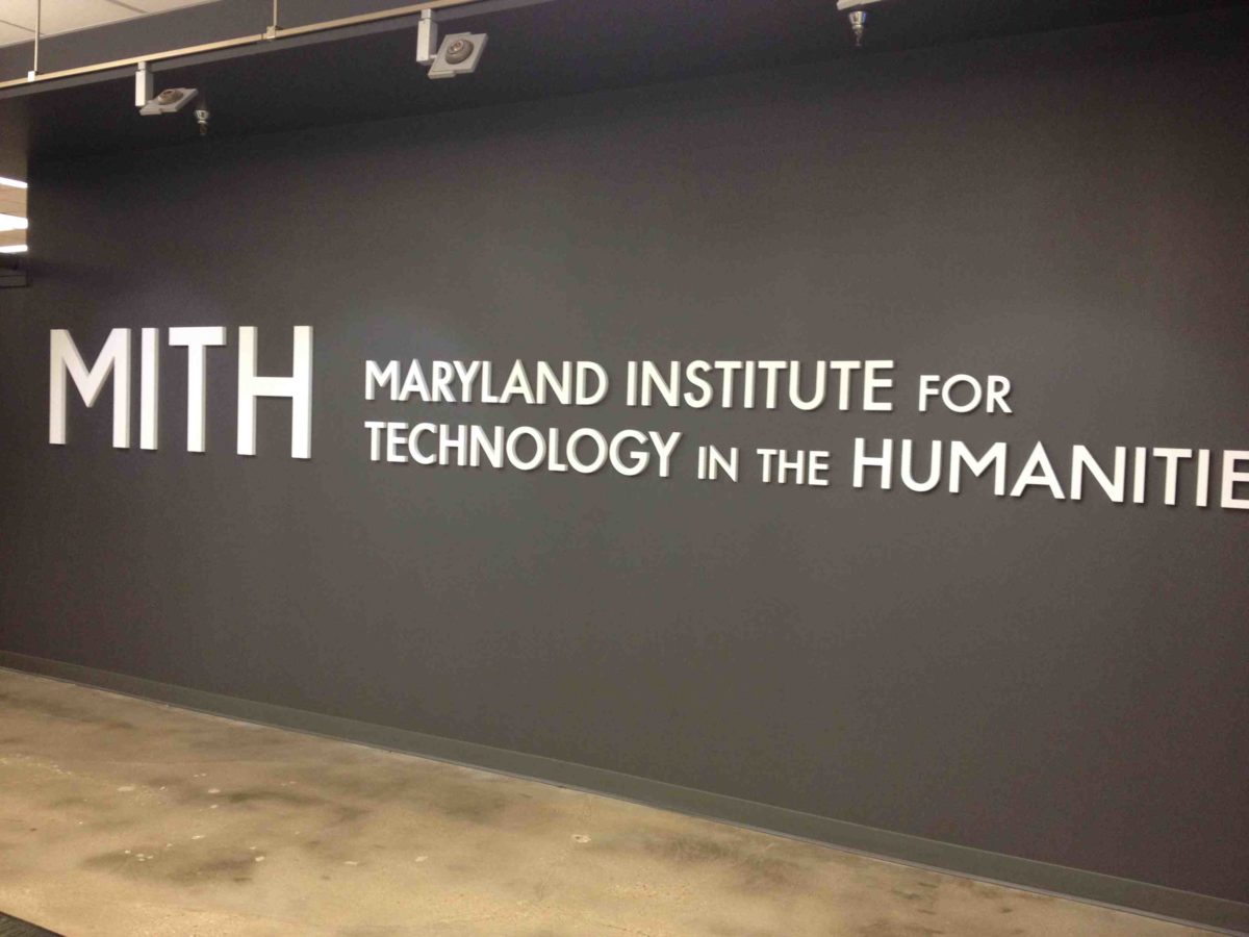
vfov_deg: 40.7
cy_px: 468
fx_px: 1263
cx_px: 624
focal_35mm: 35
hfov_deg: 52.6
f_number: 2.4
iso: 125
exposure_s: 1/20
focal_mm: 4.28
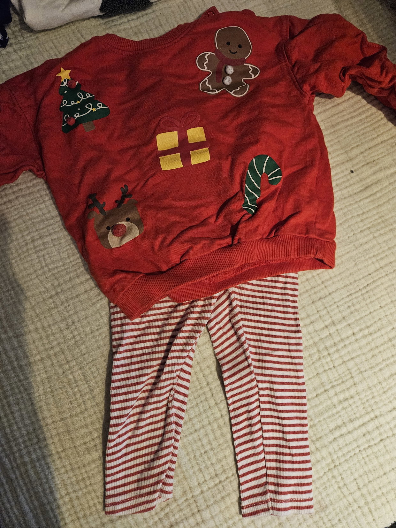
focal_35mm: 23
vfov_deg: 73.9
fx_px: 351
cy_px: 264
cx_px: 198
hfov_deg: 58.9
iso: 800
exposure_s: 1/100
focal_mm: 5.4
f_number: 1.8
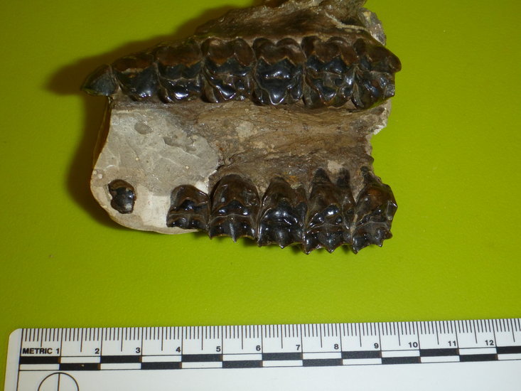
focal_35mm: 47
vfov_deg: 30.9
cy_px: 196
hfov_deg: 40.4
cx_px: 260
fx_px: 708
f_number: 4.5
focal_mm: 8.4
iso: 160
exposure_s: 1/60
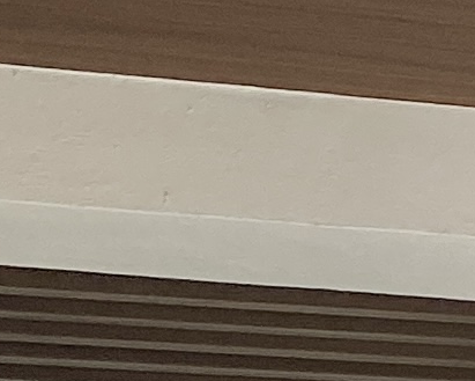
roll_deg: +3.7
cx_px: 1416
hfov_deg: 7.0
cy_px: 1331
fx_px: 3501
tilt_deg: +0.6
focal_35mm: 249
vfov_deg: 5.6
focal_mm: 4.25
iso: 32
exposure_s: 1/4444
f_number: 1.8
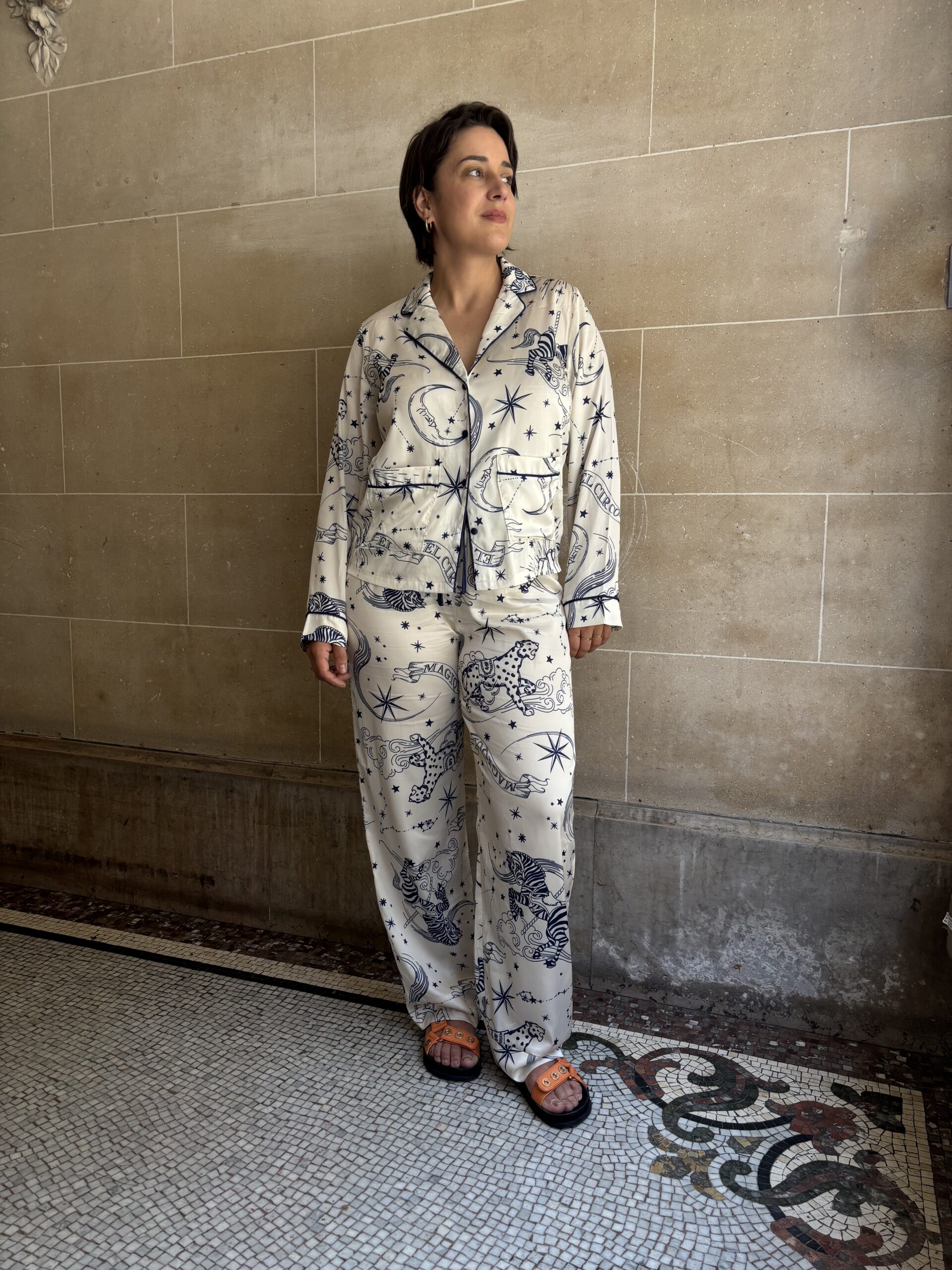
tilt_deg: -7.4
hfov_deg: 53.1
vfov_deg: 67.3
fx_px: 953
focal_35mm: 26
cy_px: 635
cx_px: 476
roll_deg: -1.1
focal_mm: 5.96
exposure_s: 1/121
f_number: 1.6
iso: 50
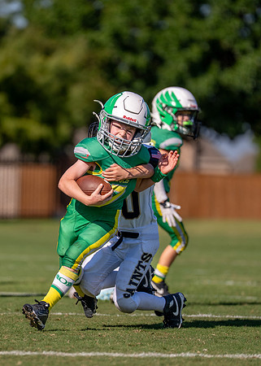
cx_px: 70
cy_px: 190
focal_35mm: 340
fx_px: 3533
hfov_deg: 4.2
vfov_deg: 5.9
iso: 250
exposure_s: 1/6400
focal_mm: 200
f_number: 2.8
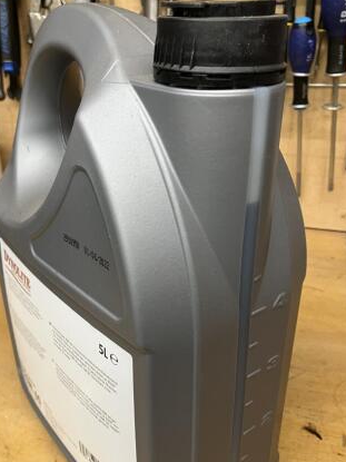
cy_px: 269
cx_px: 146
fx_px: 480
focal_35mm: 36
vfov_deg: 51.1
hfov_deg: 39.5
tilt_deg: -26.4
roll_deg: +4.1
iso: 125
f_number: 1.8
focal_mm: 3.99
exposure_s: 1/50
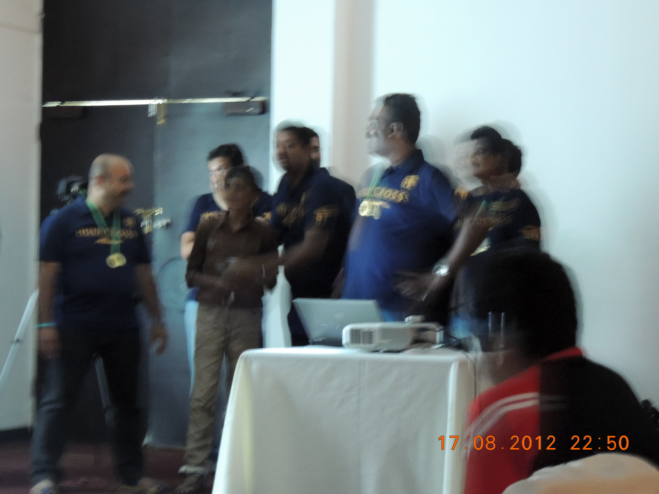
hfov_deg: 19.6
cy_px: 247
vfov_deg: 14.8
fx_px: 1904
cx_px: 330
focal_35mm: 100
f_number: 4.1
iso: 1600
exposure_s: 1
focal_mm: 17.8
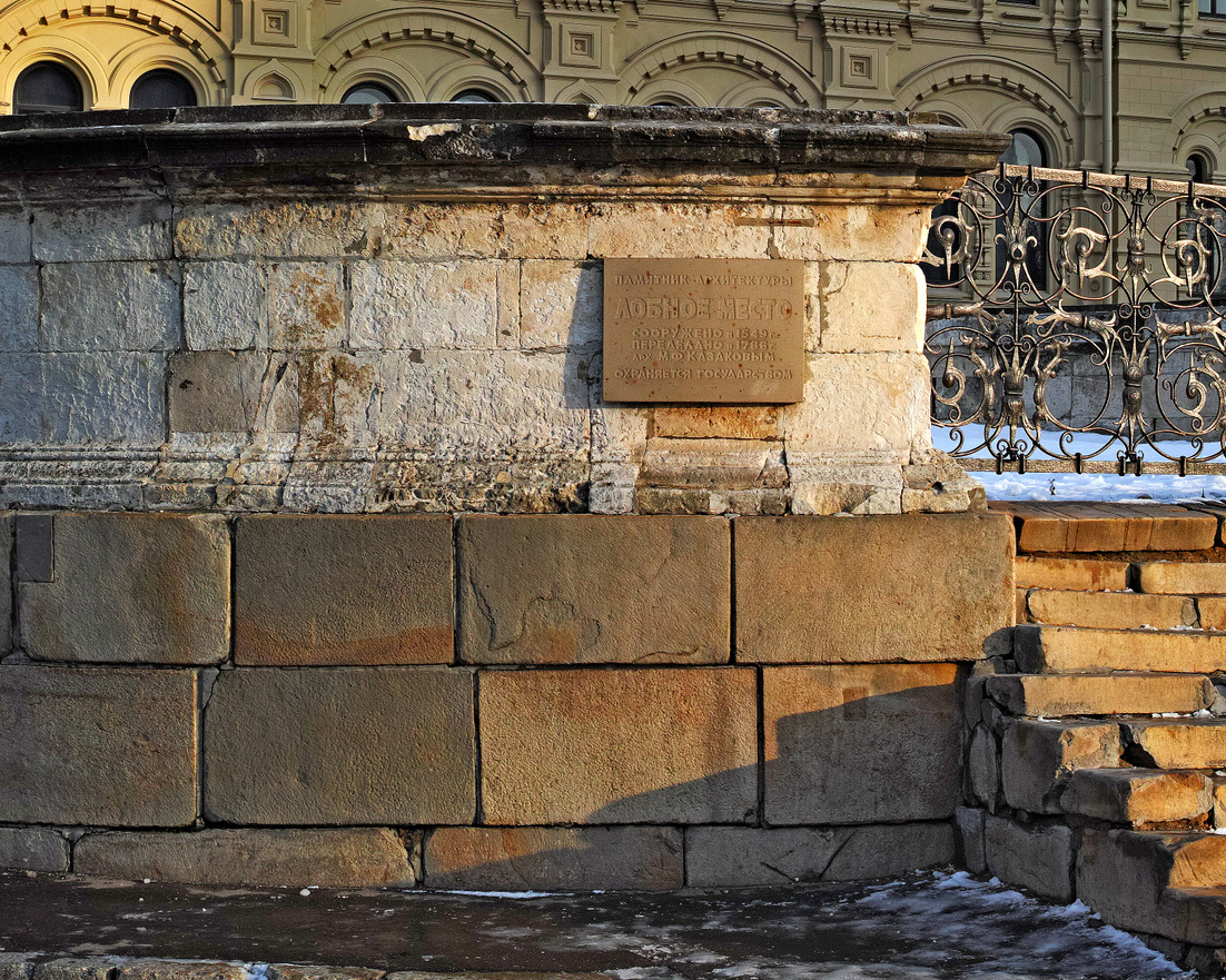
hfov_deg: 27.3
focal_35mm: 69
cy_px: 492
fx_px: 2503
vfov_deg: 22.2
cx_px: 832
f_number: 8
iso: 100
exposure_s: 1/200
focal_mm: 30
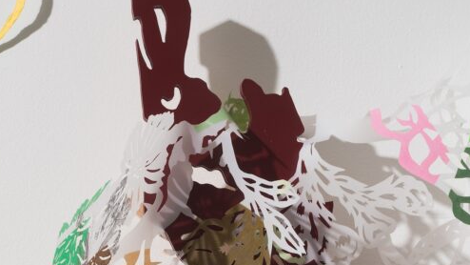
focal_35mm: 114
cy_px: 287
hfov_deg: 18.6
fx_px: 1421
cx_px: 108
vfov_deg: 10.5
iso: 100
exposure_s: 1/60
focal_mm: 35
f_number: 11
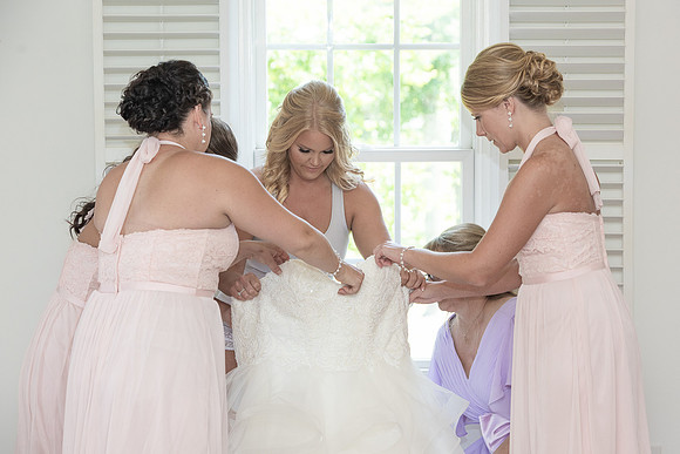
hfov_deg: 18.6
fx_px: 2071
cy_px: 238
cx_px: 363
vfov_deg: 12.5
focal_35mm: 110
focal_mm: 102
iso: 800
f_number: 5.6
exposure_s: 1/200
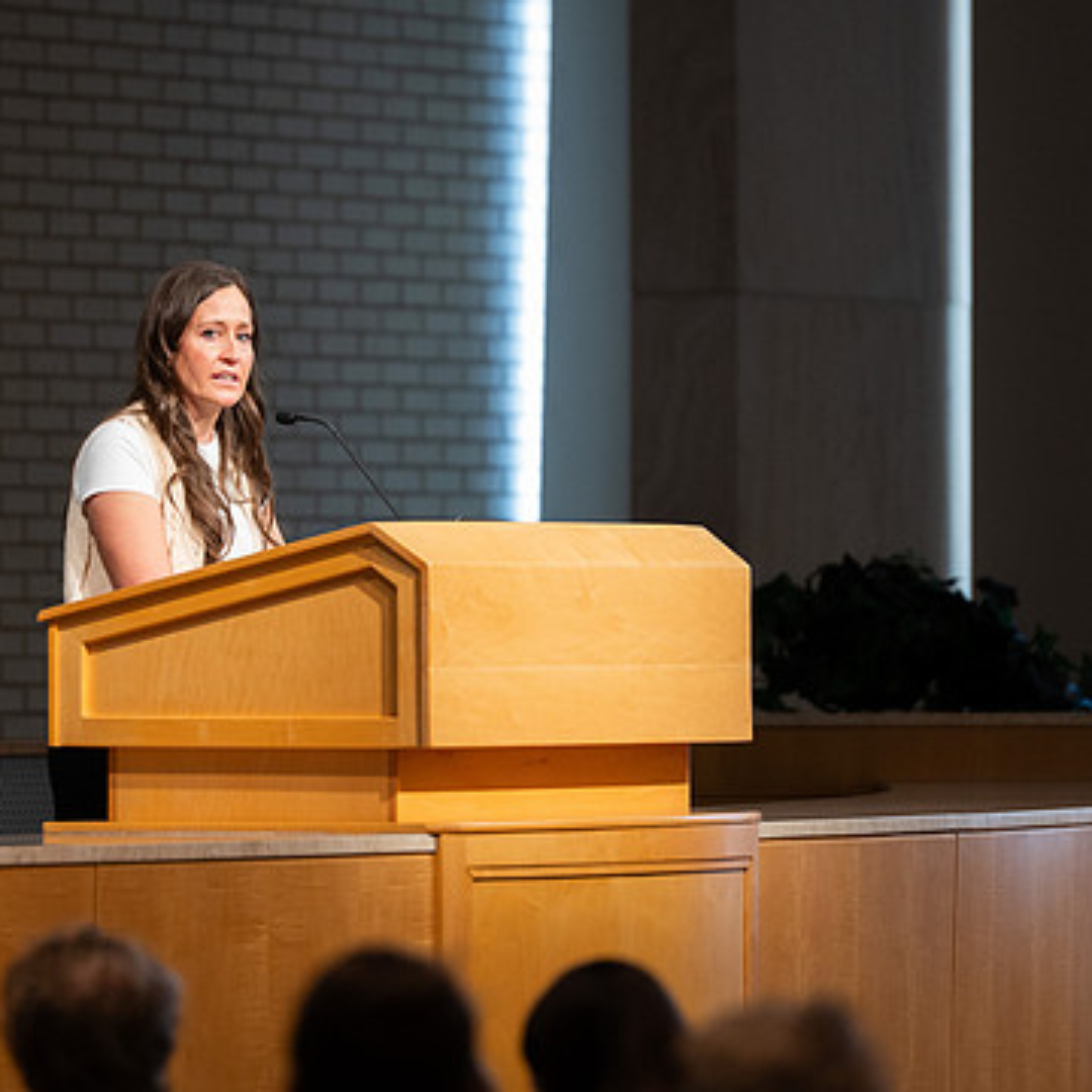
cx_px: 406
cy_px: 513
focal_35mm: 284
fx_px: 10136
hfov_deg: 6.2
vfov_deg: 6.2
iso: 2500
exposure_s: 1/400
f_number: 3.5
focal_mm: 200
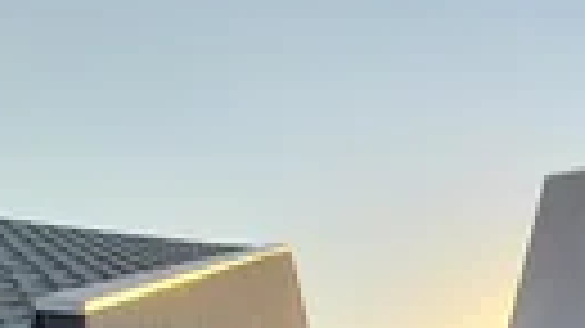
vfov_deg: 22.3
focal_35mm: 42
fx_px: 651
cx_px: 684
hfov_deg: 37.8
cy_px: 514
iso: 50
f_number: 2.2
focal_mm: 1.74
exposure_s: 1/562
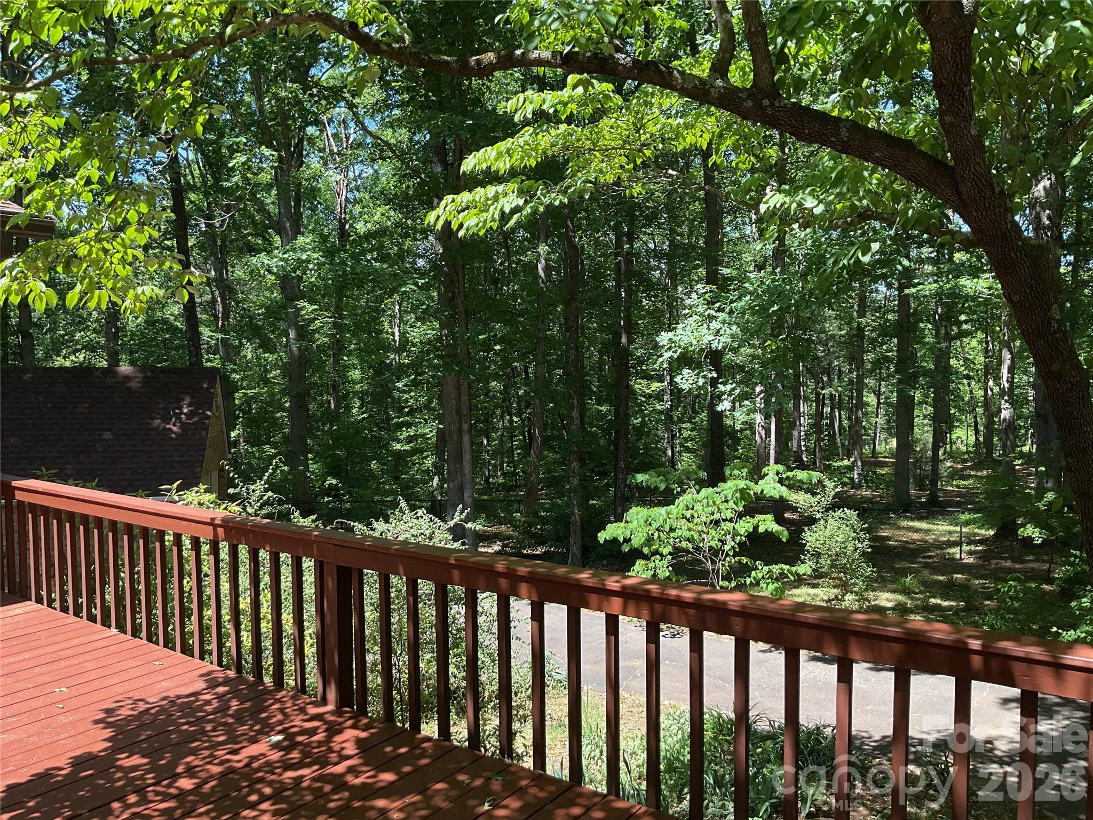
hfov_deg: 61.7
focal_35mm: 29
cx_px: 546
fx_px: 916
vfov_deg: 48.2
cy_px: 410
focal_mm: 3
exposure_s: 1/367
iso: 25
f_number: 1.8
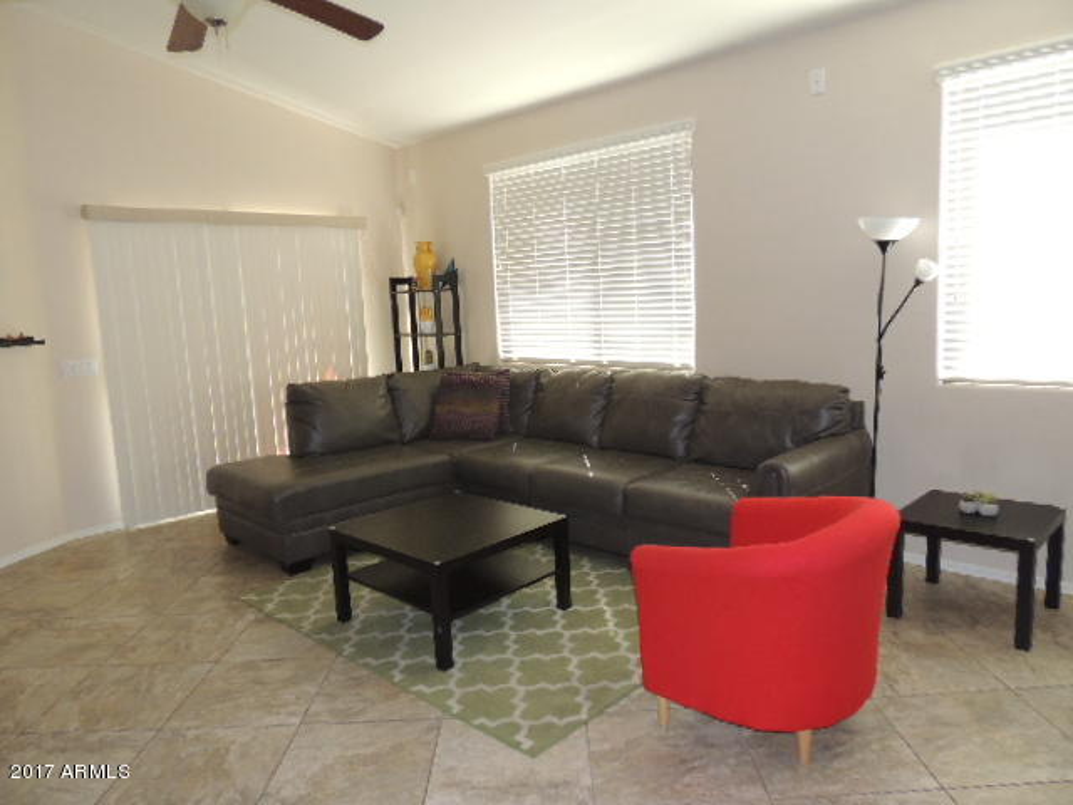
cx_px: 536
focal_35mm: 24
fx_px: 744
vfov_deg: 56.8
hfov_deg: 71.6
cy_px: 402
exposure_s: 1/40
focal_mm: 4.3
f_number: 3
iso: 360
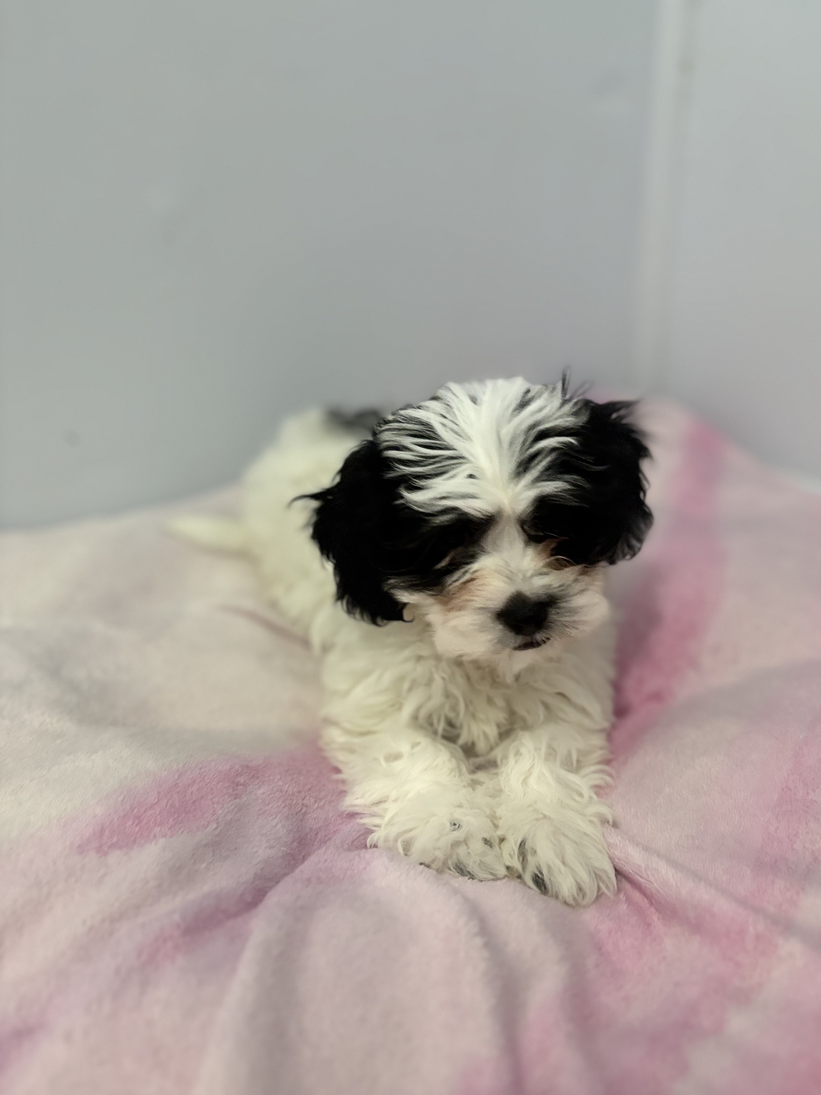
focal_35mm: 27
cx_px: 424
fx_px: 854
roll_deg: +0.7
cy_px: 556
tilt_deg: -21.4
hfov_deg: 51.3
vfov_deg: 65.3
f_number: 1.6
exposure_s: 1/50
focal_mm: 5.96
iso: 500
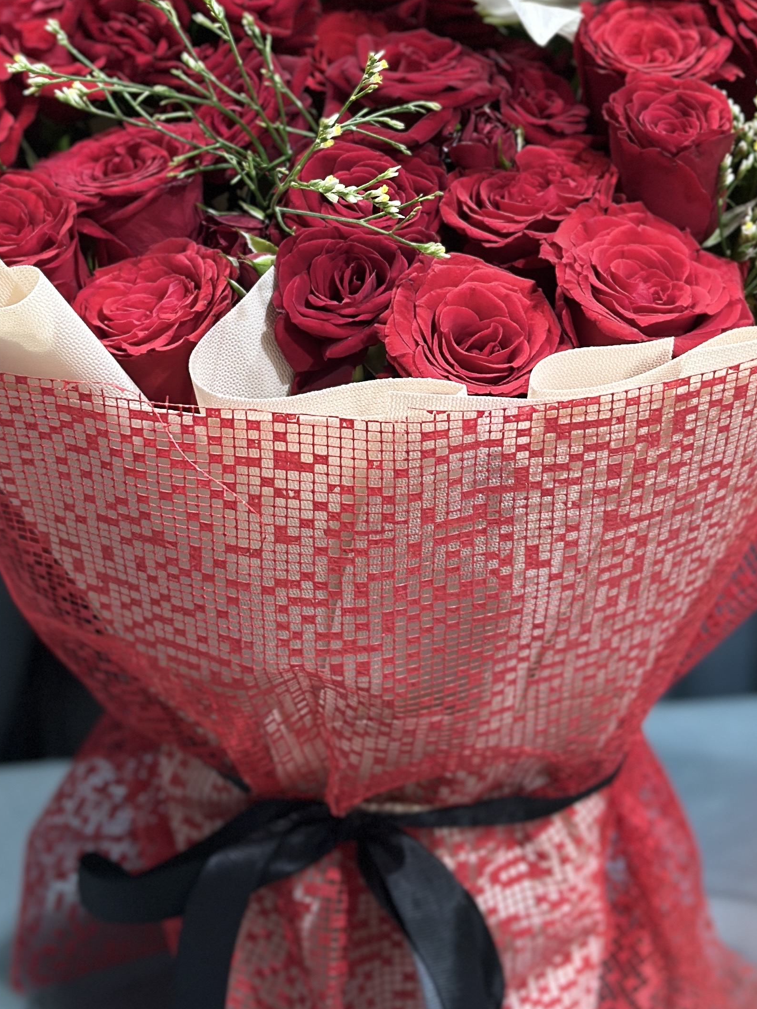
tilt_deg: -17.7
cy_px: 139
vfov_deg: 21.2
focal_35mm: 91
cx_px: 377
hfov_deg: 16.2
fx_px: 2654
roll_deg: +0.2
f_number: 1.78
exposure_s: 1/153
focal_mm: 6.86
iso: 64
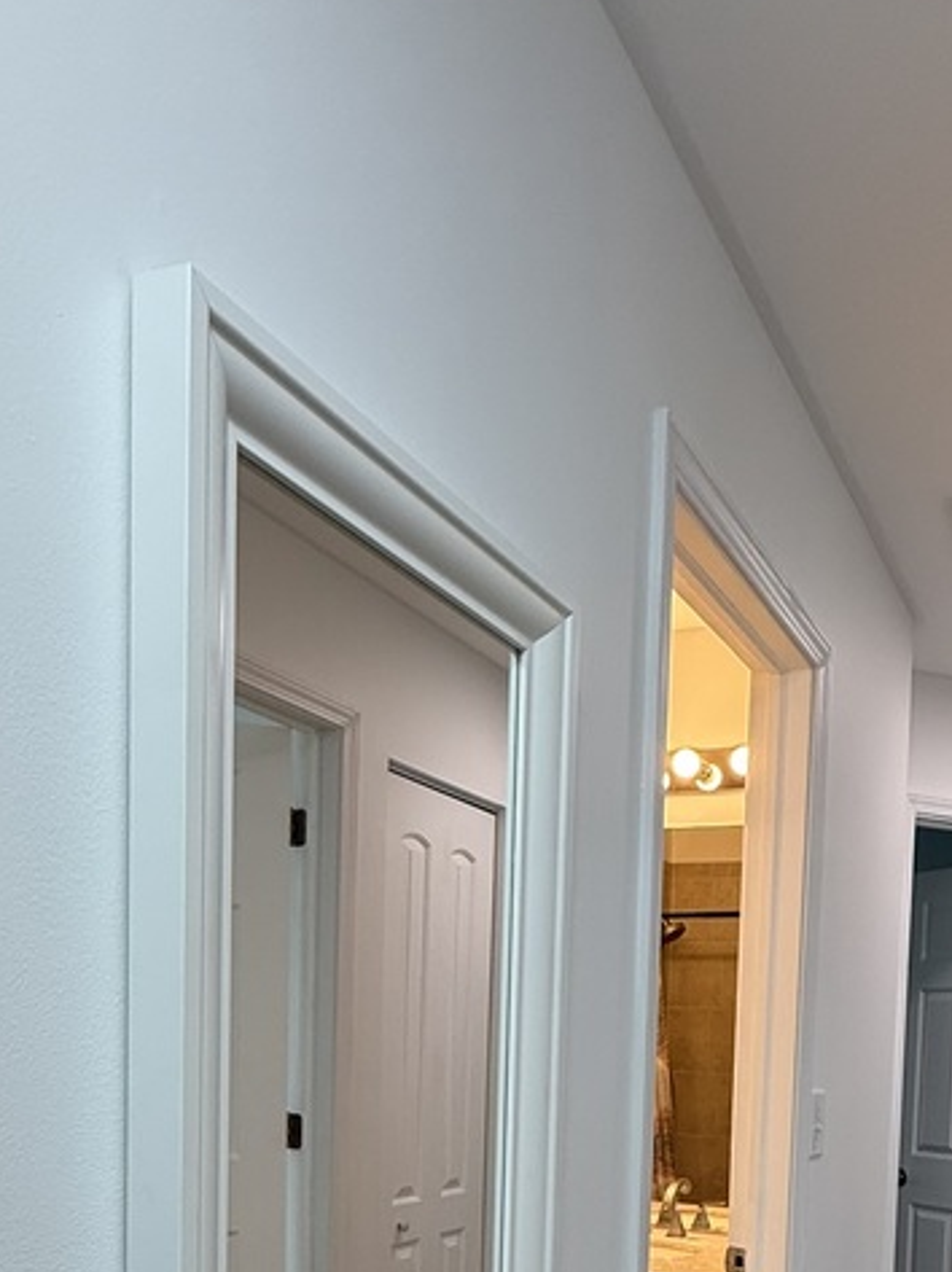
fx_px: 1175
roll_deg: -2.5
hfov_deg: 43.0
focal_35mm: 32
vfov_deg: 50.2
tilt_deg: -4.5
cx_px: 694
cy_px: 1154
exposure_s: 1/120
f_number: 2.2
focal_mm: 2.22
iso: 160
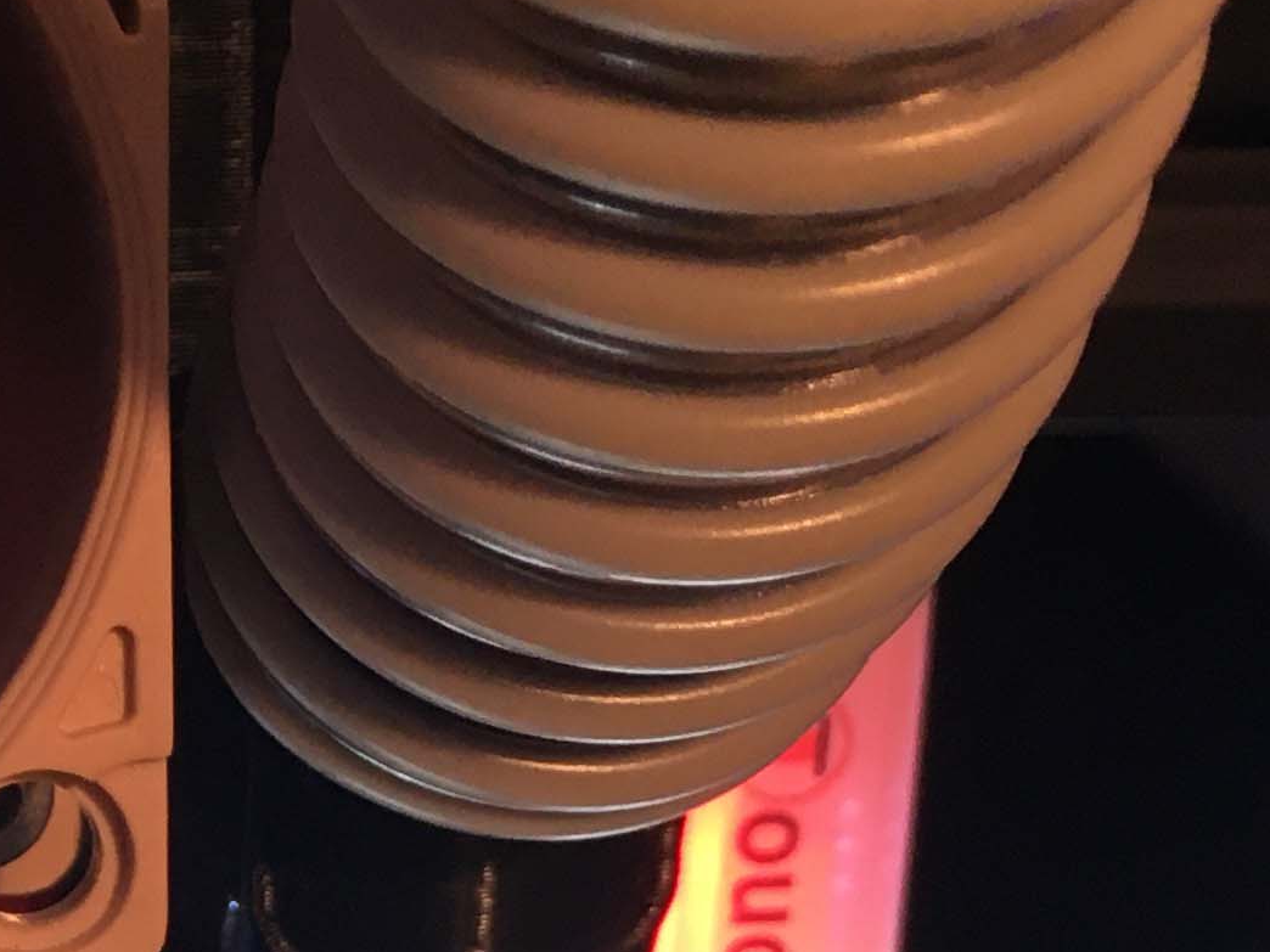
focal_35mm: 112
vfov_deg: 13.2
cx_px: -499
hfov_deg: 16.4
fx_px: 4109
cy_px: 638
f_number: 2.2
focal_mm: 4.15
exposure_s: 1/33
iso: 100
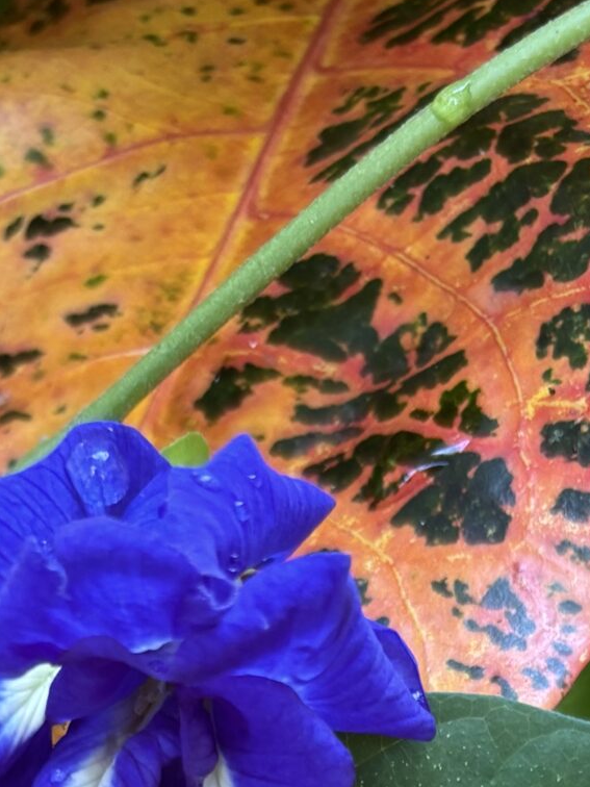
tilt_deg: -29.3
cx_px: 231
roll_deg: -0.2
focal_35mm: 88
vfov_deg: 18.7
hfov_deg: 16.8
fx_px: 2000
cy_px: 1288
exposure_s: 1/121
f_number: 1.6
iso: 100
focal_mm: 5.96
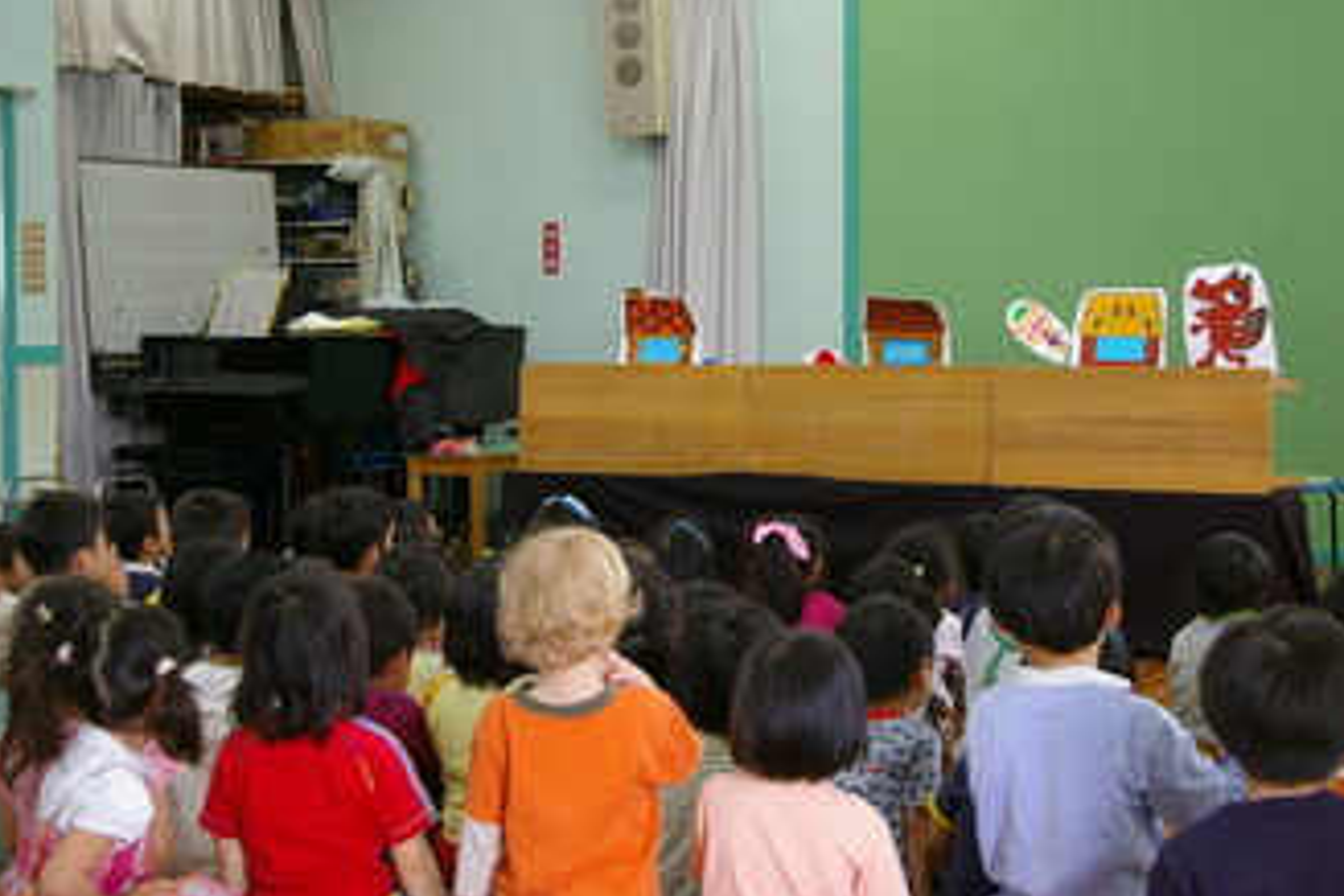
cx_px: 703
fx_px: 2263
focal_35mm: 61
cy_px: 368
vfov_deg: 22.4
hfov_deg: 33.1
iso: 400
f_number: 4
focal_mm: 33
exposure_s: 1/30
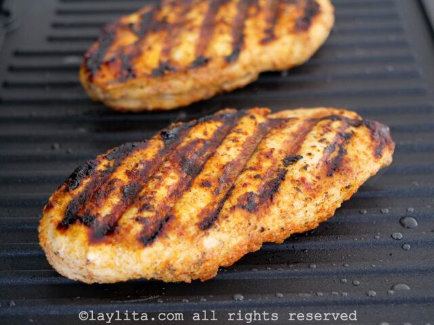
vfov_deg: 22.9
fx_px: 802
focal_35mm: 64
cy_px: 162
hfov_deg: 30.3
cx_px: 217
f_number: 3.8
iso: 800
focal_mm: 32
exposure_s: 1/80
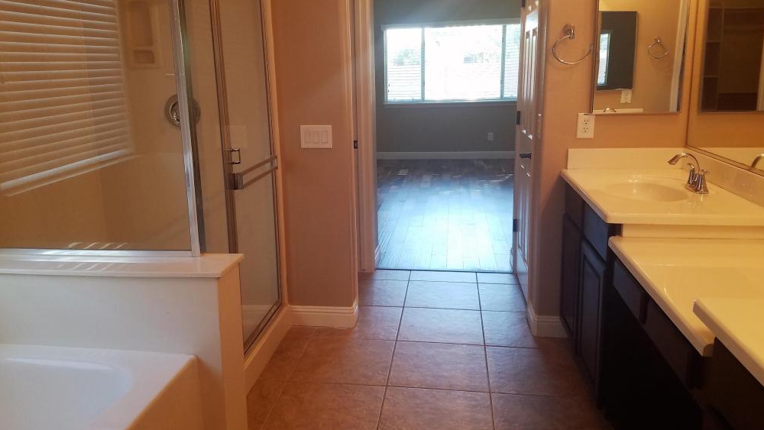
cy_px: 183
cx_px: 377
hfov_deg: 66.1
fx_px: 588
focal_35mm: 29
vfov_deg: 40.1
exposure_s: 1/60
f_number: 1.7
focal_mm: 4.2
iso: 100
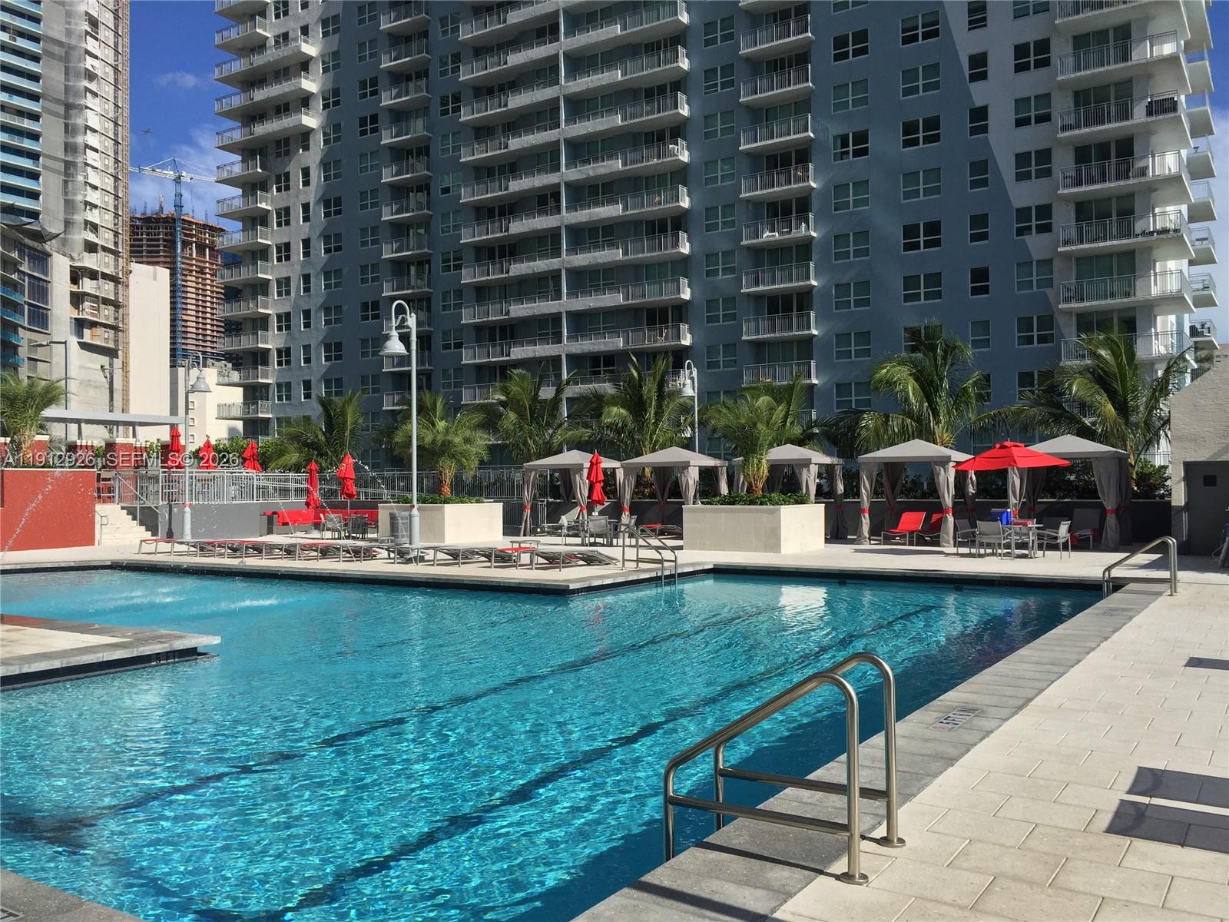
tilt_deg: +1.2
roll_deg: -0.5
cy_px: 461
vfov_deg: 48.2
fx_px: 1030
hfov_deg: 61.7
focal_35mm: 29
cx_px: 614
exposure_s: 1/2825
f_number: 2.2
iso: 32
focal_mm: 4.15
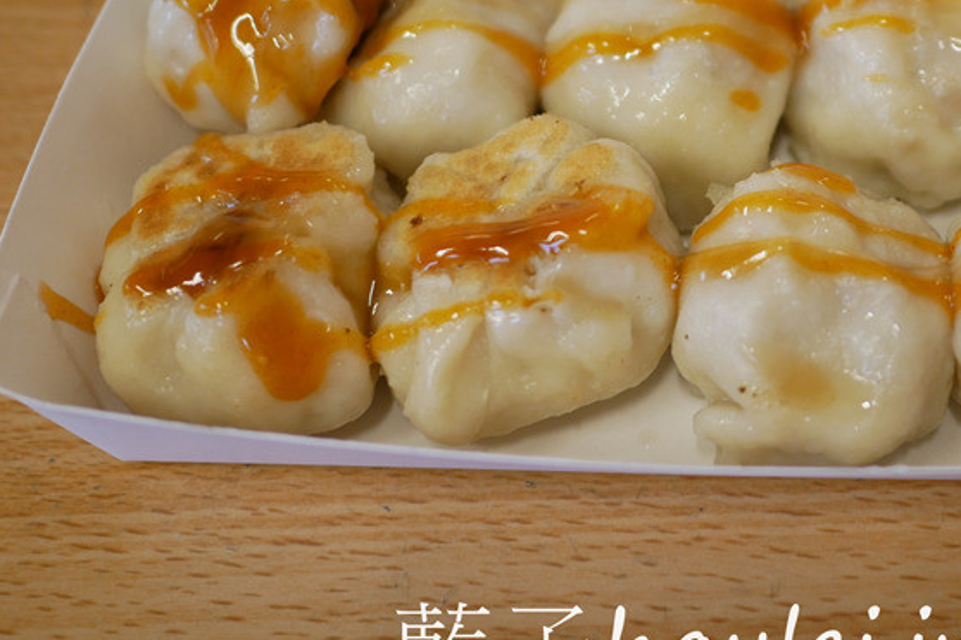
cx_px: 737
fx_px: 1494
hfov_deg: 34.8
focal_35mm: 56
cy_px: 90
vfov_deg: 23.7
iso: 250
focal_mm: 15
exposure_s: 1/60
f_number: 1.7
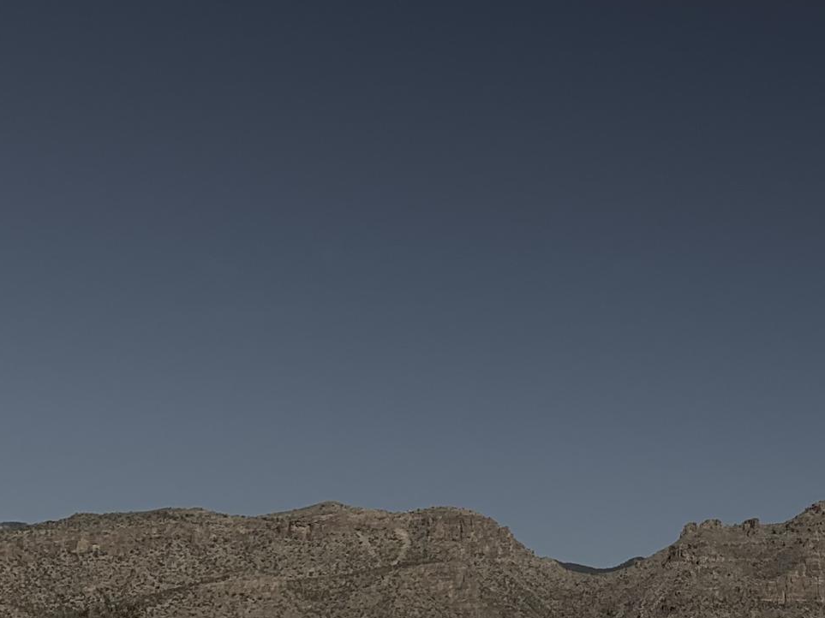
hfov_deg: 22.9
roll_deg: -1.6
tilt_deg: +16.1
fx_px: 1930
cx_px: 884
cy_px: 285
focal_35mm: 81
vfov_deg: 18.2
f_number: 1.8
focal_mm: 4.25
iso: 25
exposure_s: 1/5128
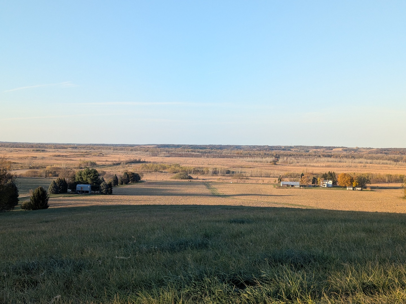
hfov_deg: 39.7
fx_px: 563
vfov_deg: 30.3
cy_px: 152
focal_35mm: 48
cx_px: 203
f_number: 1.85
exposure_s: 1/894
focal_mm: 6.81
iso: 70
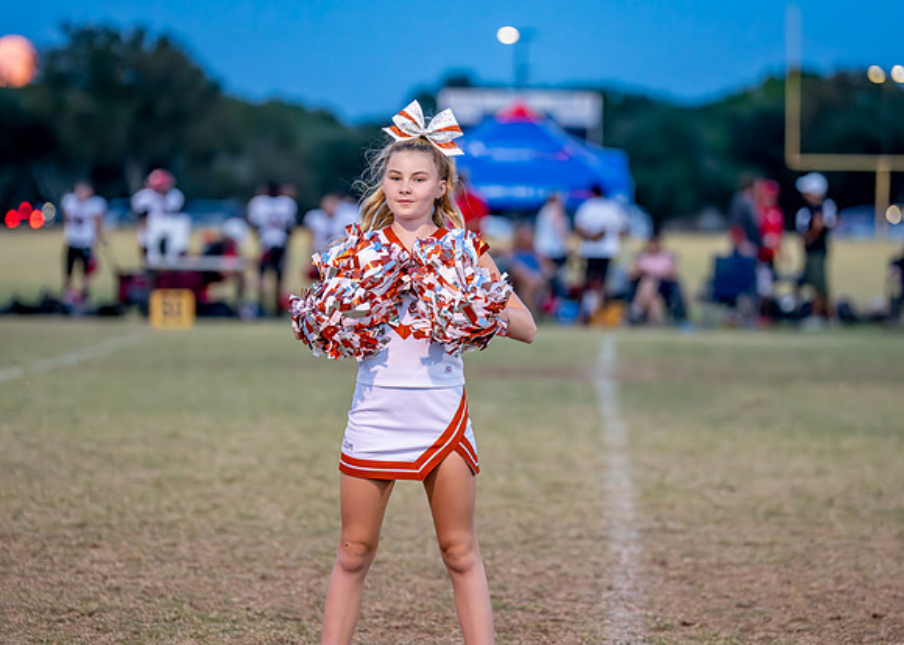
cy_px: 306
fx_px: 4751
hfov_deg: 10.9
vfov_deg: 7.8
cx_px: 465
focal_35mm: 185
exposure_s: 1/1000
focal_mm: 149
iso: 5000
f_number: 2.8
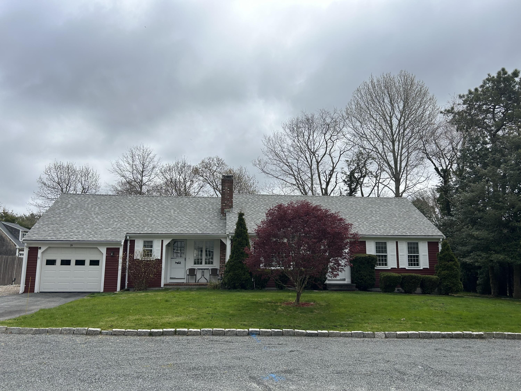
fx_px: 391
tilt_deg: +9.5
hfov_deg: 67.3
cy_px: 196
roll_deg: -0.4
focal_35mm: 26
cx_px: 260
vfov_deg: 53.1
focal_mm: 5.7
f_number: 1.5
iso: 50
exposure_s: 1/7463
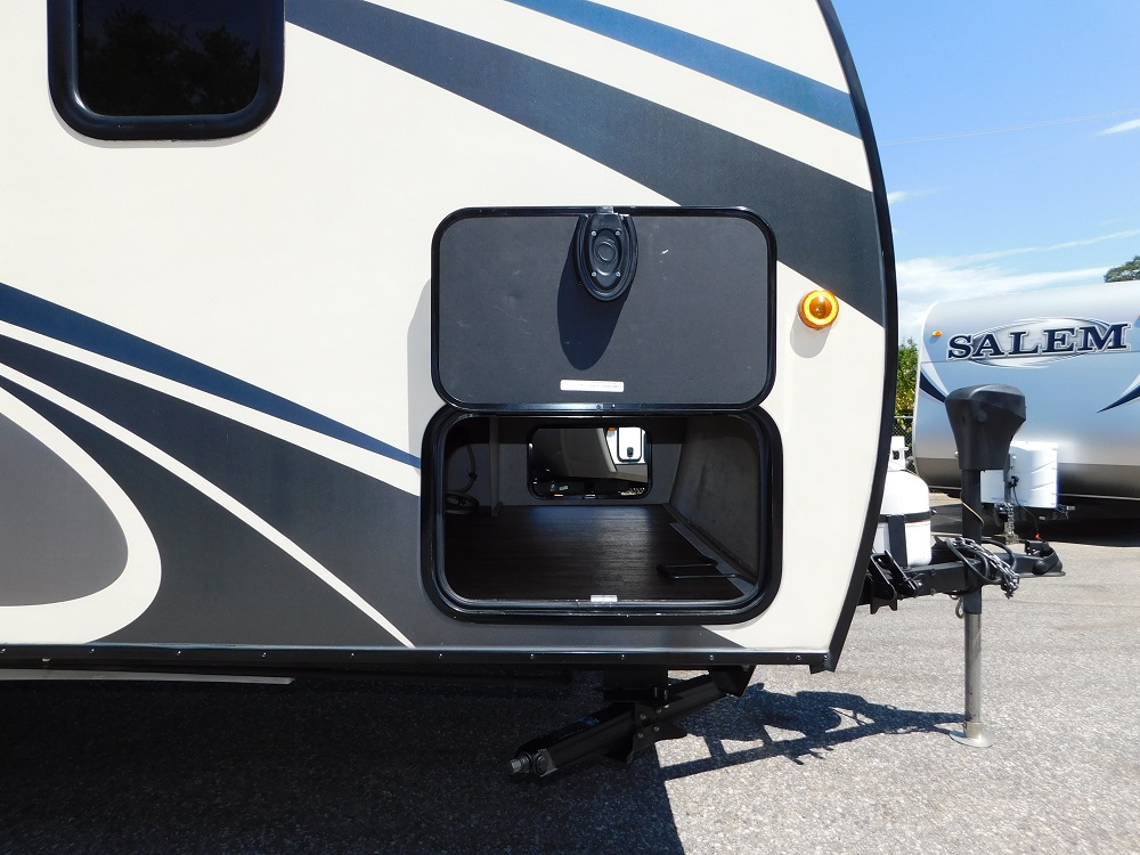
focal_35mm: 23
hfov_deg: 73.9
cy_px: 428
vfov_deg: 58.9
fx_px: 757
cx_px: 570
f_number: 3
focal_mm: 4
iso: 125
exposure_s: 1/1250
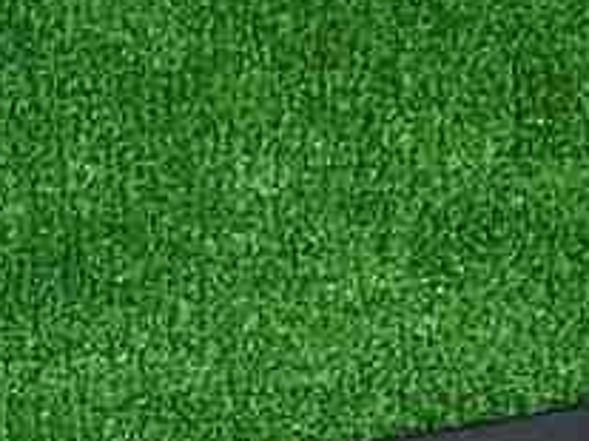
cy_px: 1337
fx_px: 3078
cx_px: -743
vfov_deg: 7.2
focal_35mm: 181
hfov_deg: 9.8
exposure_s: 1/50
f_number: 1.8
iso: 196
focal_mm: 5.4
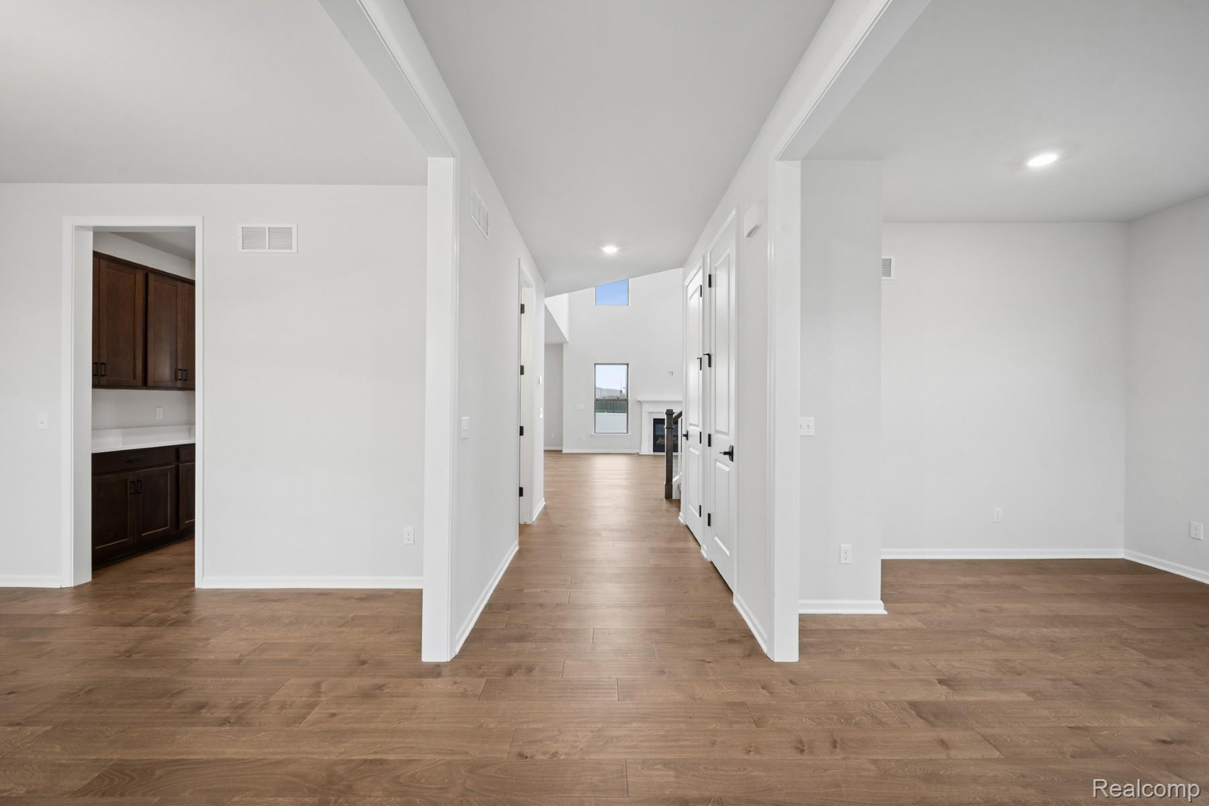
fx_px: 470
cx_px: 604
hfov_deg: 104.3
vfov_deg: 81.2
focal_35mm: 14
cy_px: 403
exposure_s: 1/1.25
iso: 100
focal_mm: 14
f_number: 9
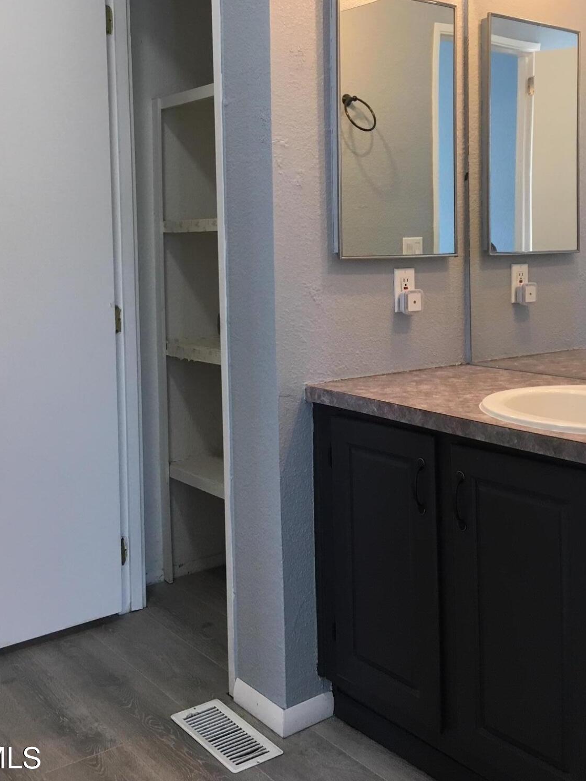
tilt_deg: -1.3
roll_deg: +0.8
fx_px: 880
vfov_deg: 47.2
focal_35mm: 39
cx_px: 259
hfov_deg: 36.8
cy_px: 273
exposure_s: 1/30
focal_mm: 4.15
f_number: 2.2
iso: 40
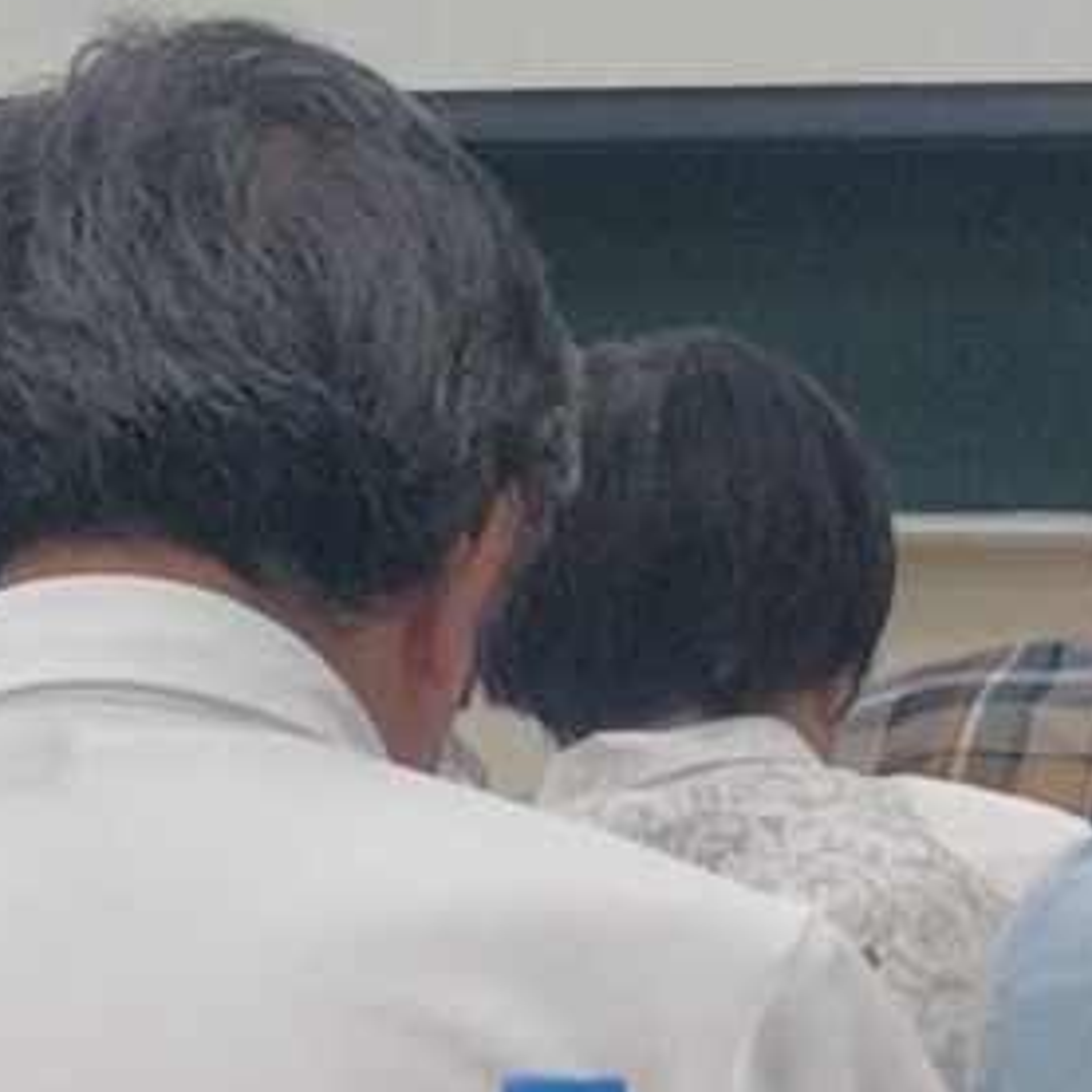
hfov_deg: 15.2
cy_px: -67
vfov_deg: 17.9
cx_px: -1033
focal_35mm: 94
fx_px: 3355
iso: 192
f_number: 1.9
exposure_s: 1/120
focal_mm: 5.6
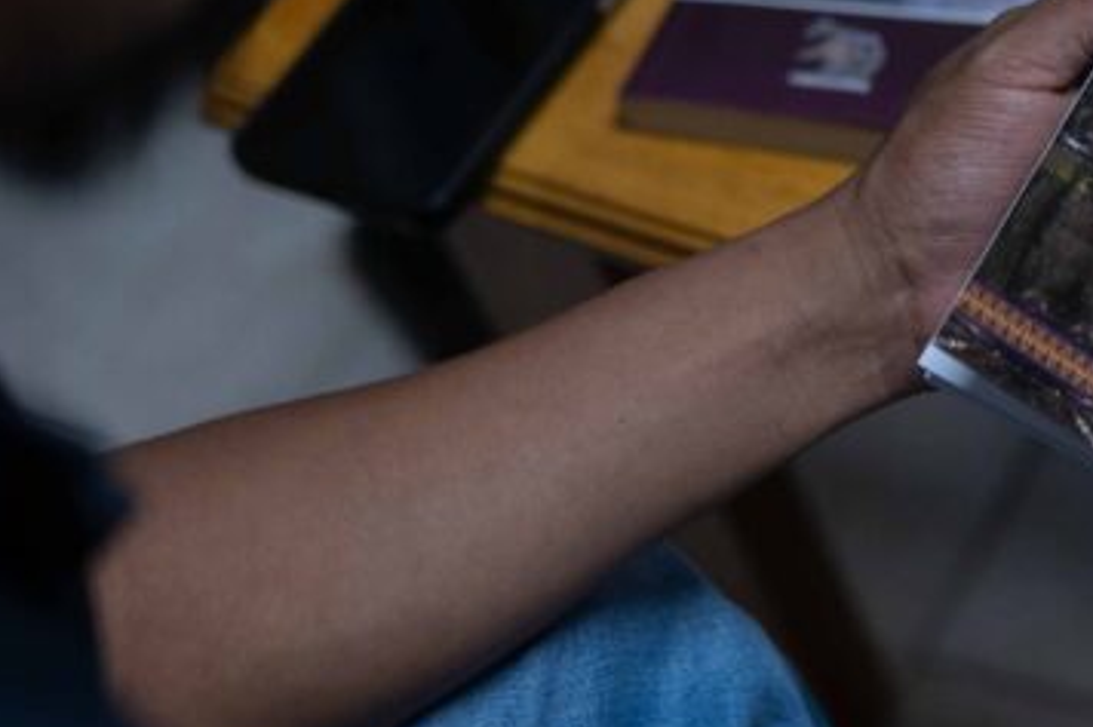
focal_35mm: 144
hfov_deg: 13.9
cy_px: 489
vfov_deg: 9.5
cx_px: 1302
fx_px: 4370
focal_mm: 50
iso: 1600
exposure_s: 1/500
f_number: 2
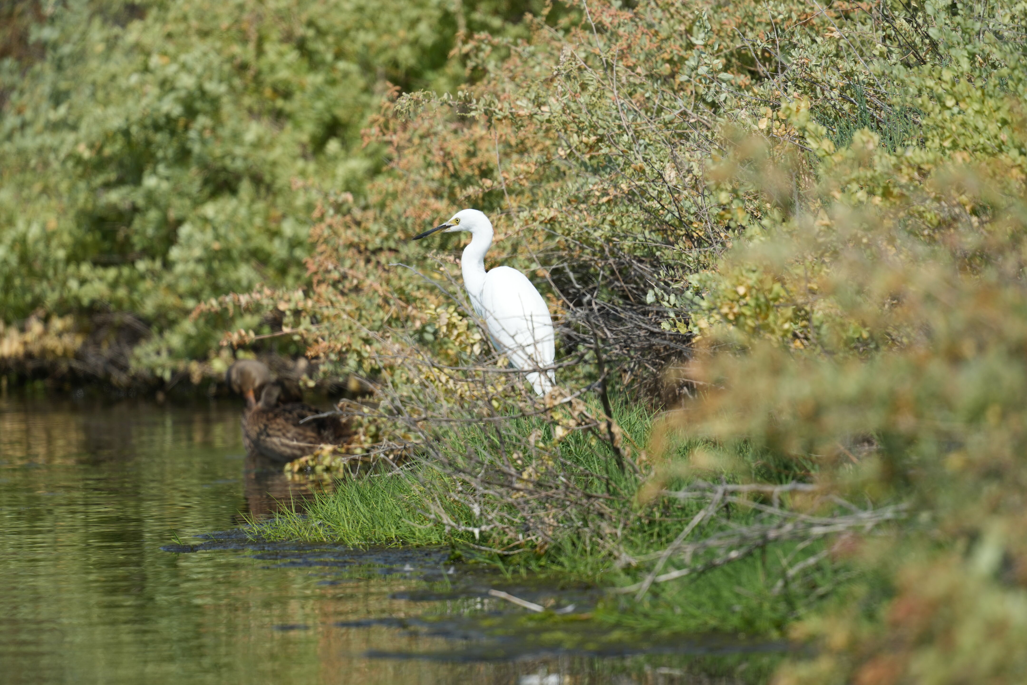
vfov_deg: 2.3
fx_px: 17115
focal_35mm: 600
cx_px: 514
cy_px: 342
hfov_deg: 3.4
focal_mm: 600
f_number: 5.6
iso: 320
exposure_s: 1/1600
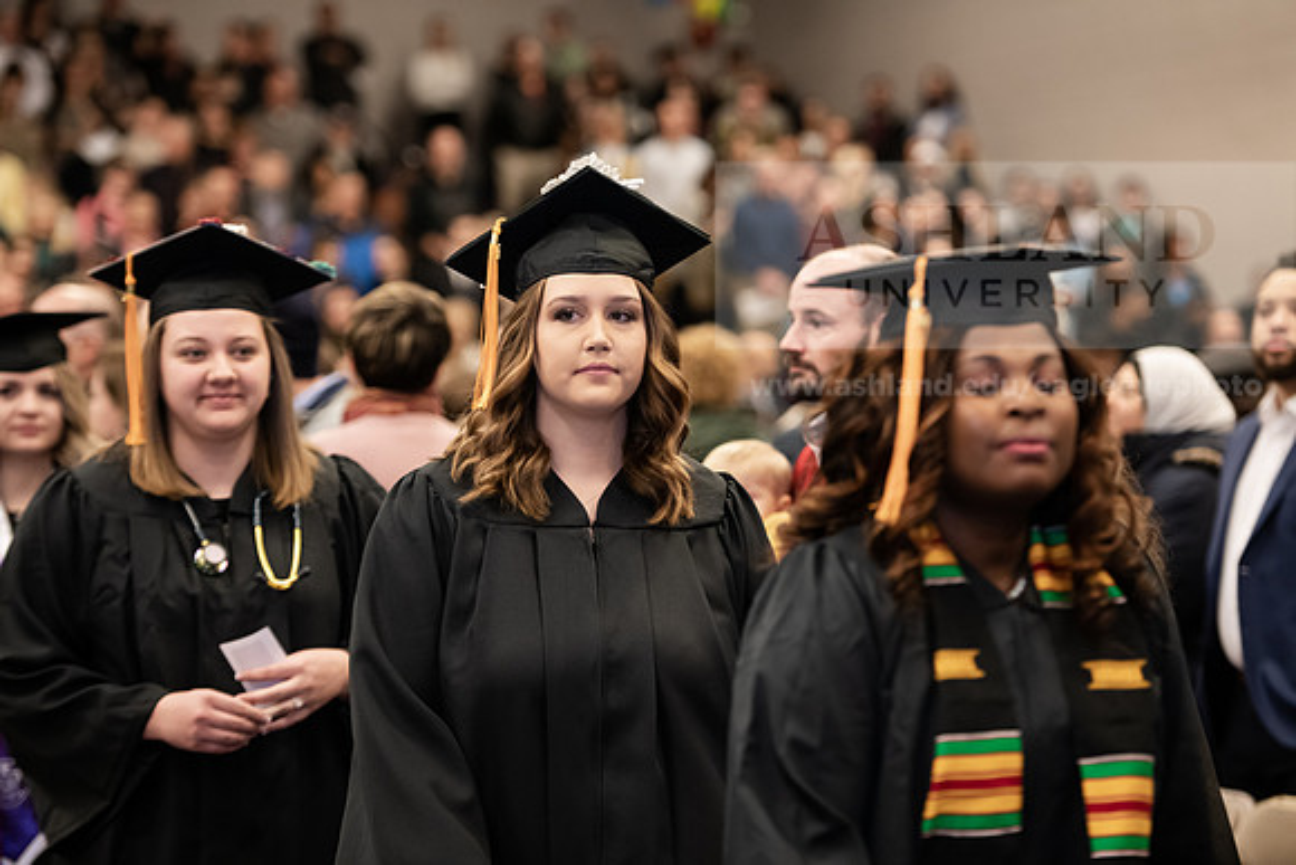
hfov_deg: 17.6
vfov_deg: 11.8
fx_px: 4177
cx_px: 648
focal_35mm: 116
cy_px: 432
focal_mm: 116
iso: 2000
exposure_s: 1/200
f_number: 3.2
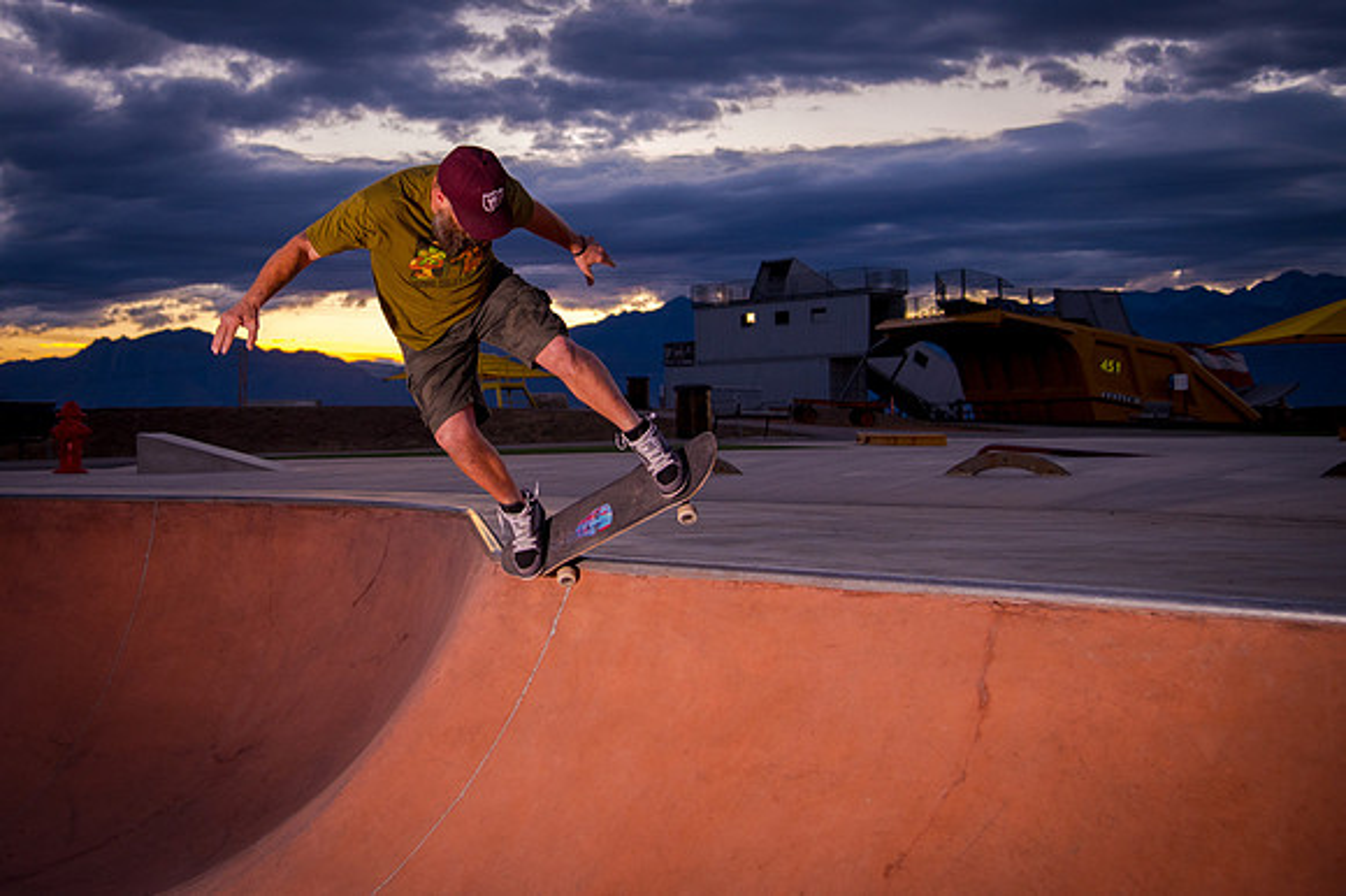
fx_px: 1894
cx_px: 448
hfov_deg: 38.7
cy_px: 299
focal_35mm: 51
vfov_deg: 26.5
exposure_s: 1/400
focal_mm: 38
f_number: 4
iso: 1000
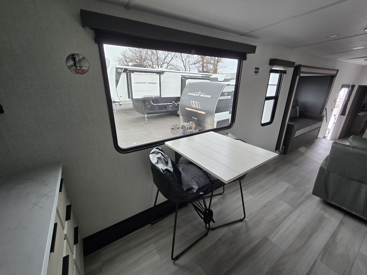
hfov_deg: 106.2
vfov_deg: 89.9
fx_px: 138
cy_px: 138
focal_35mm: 13
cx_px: 184
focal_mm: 2.2
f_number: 2.2
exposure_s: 1/60
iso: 80
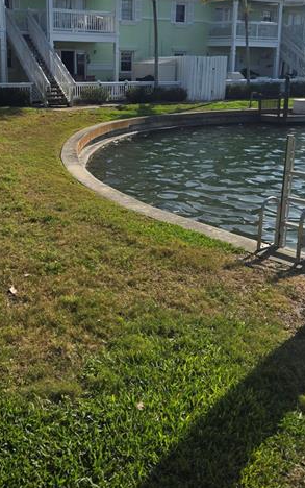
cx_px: 111
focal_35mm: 40
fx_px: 531
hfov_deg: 31.9
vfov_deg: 48.7
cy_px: 175
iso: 25
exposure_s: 1/2643
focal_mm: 5.4
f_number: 1.8
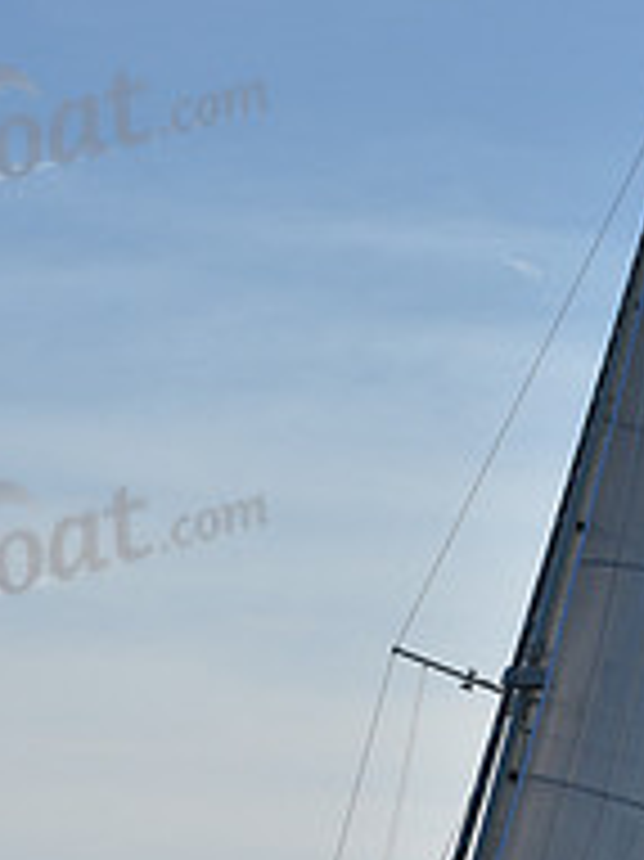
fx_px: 6879
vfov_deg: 7.1
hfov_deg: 5.4
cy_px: 747
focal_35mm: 277
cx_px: 502
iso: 250
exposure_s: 1/1600
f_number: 9
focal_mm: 95
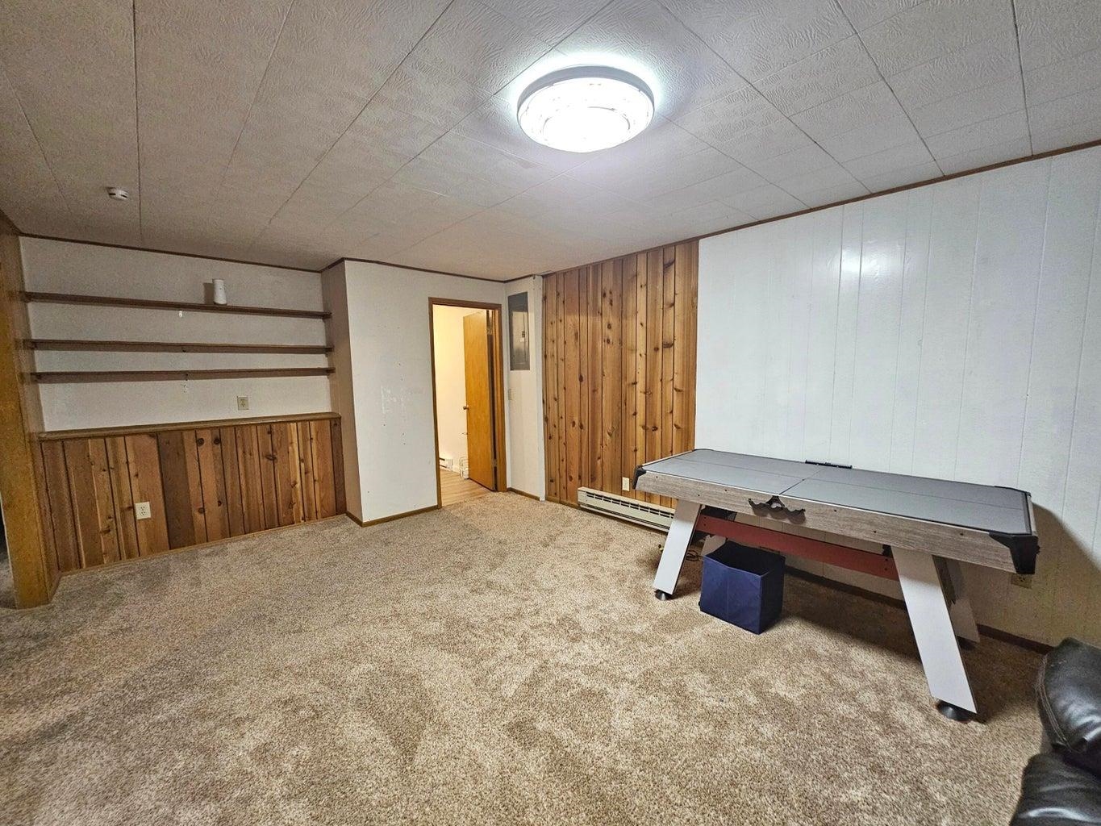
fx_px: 414
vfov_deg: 89.9
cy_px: 413
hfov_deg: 106.2
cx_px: 550
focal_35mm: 13
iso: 500
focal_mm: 2.2
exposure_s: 1/30
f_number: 2.2
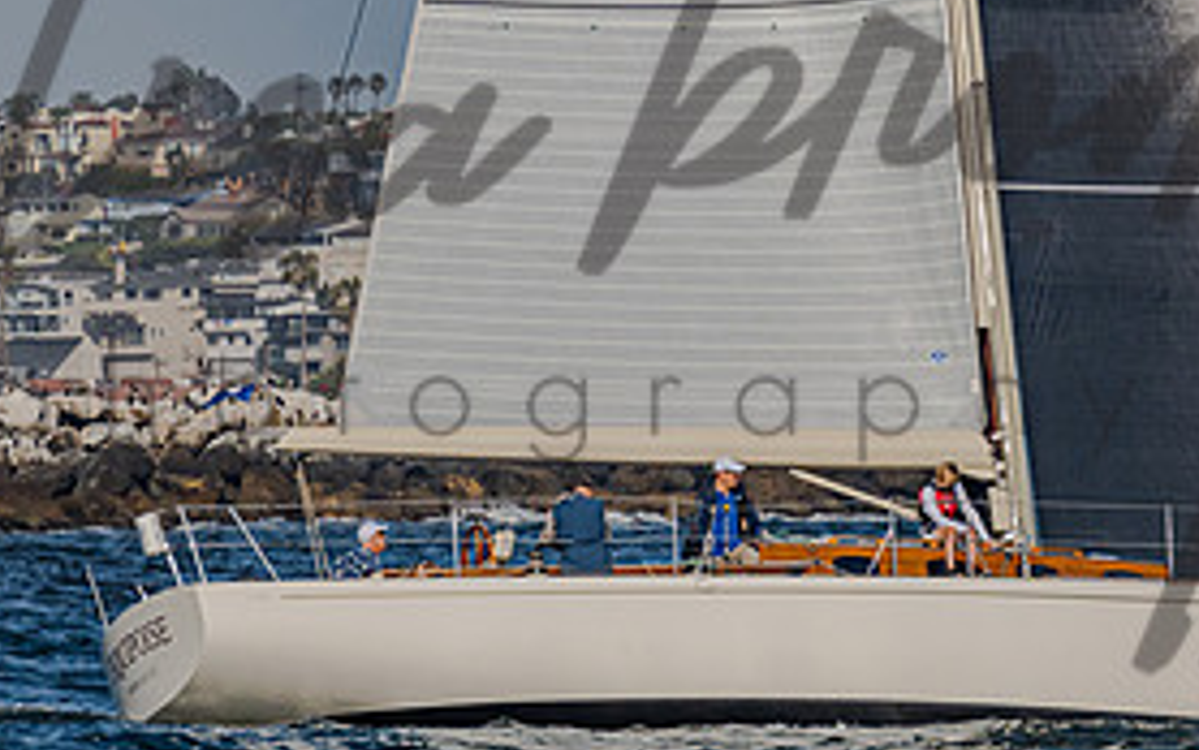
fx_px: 17751
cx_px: 754
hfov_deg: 3.9
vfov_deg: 2.4
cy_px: 242
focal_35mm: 543
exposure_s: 1/2500
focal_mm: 200
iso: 400
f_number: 6.3
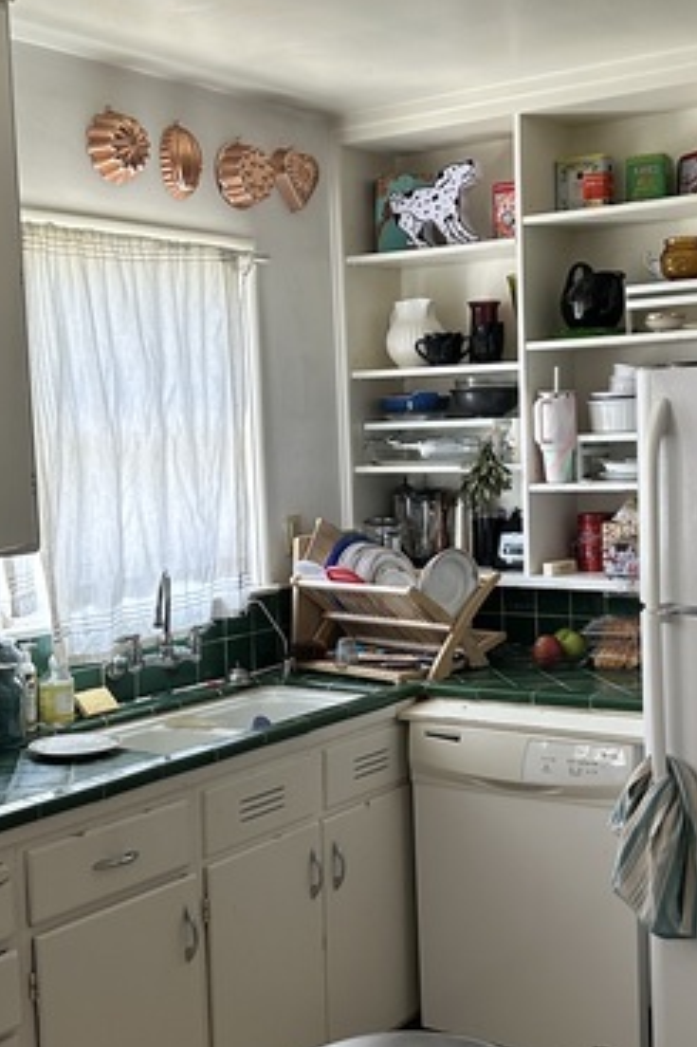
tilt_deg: -5.2
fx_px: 1424
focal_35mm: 49
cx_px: 388
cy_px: 546
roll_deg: +2.9
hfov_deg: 27.5
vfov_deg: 40.4
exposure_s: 1/76
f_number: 1.5
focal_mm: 5.7
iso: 125
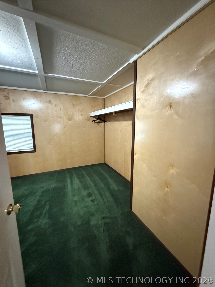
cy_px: 144
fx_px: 116
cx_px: 108
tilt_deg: -8.0
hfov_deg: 85.7
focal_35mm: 14
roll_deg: +0.4
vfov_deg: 102.1
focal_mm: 2.22
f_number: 2.2
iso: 1600
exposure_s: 1/60
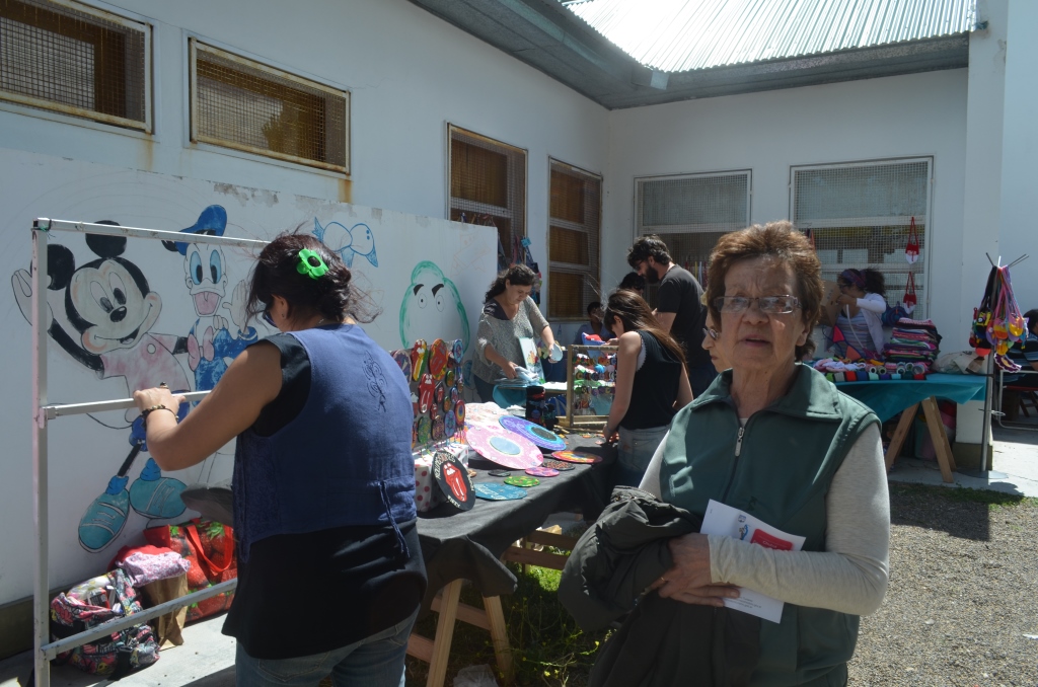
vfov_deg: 47.7
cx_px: 519
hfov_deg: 67.5
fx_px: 777
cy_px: 344
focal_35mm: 27
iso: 125
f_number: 8
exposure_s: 1/250
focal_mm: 18
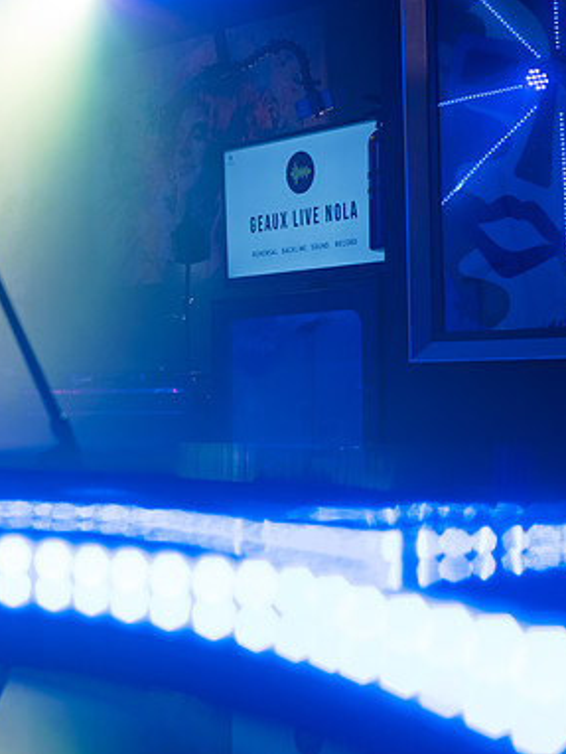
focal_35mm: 73
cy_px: 376
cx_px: 47
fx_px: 1590
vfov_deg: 26.7
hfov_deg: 19.8
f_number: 3.2
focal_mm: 50
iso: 400
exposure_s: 1/125
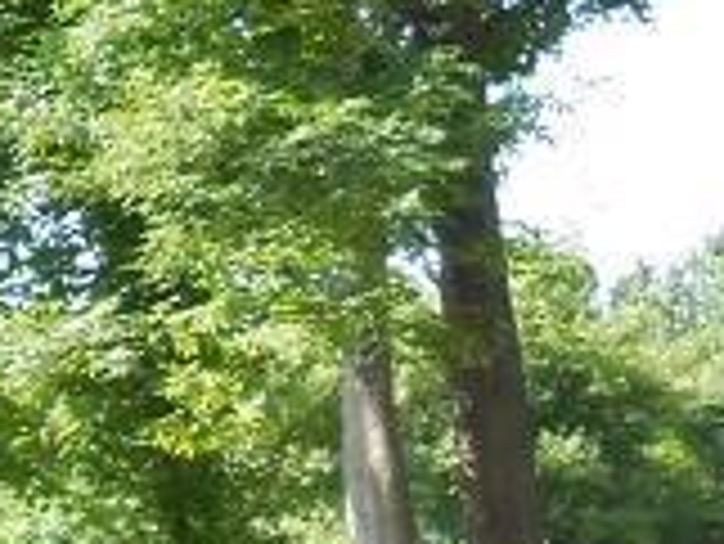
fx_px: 3244
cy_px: 355
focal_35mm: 155
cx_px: -1012
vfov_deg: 9.6
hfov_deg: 10.8
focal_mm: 4.5
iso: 125
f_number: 3.1
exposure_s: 1/320
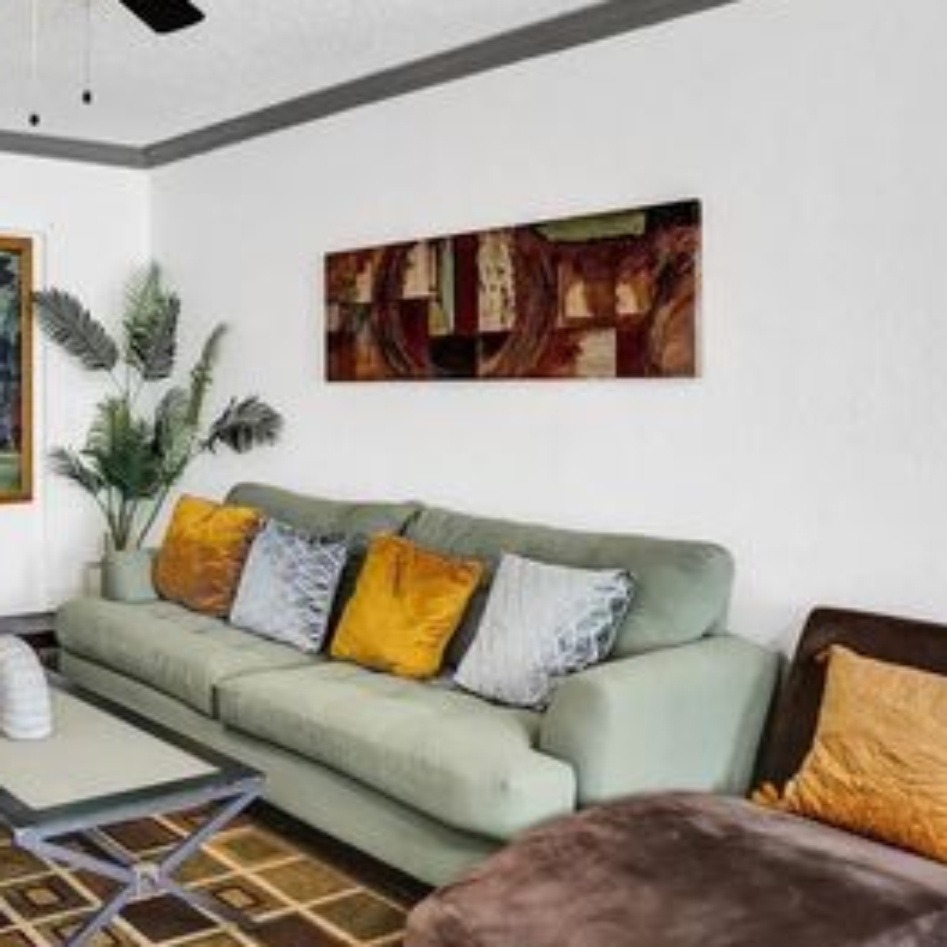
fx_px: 1021
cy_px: 382
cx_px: 68
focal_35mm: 33
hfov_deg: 44.5
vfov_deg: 49.5
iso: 640
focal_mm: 16
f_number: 2.8
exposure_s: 1/125
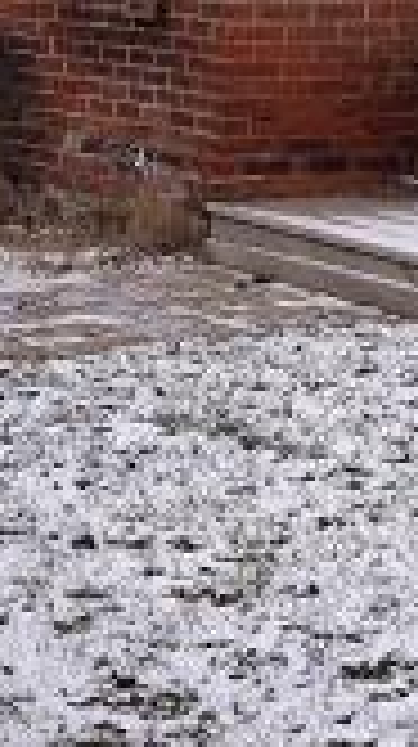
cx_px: 953
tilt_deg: -0.7
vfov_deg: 14.2
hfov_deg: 7.7
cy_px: -153
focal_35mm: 147
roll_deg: -1.9
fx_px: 2905
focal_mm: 4.28
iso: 50
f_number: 2.4
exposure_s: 1/613
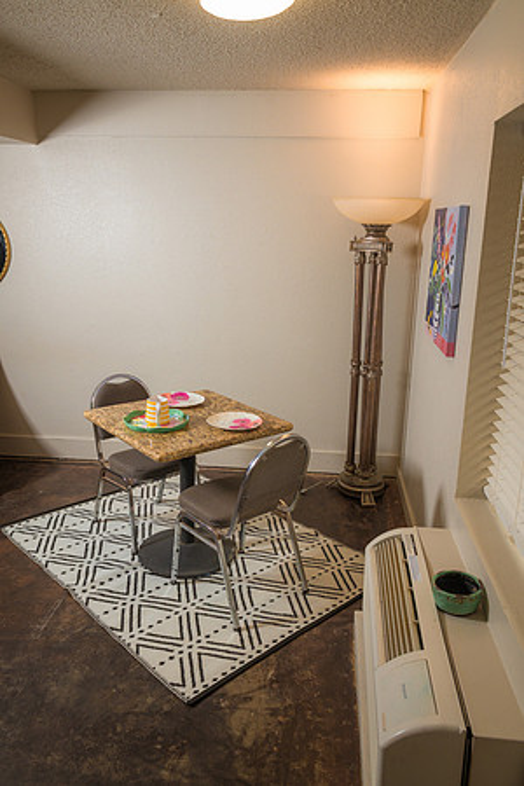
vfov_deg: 65.5
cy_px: 393
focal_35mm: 28
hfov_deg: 46.4
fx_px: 611
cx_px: 262
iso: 1000
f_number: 8
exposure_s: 1/160
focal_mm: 28
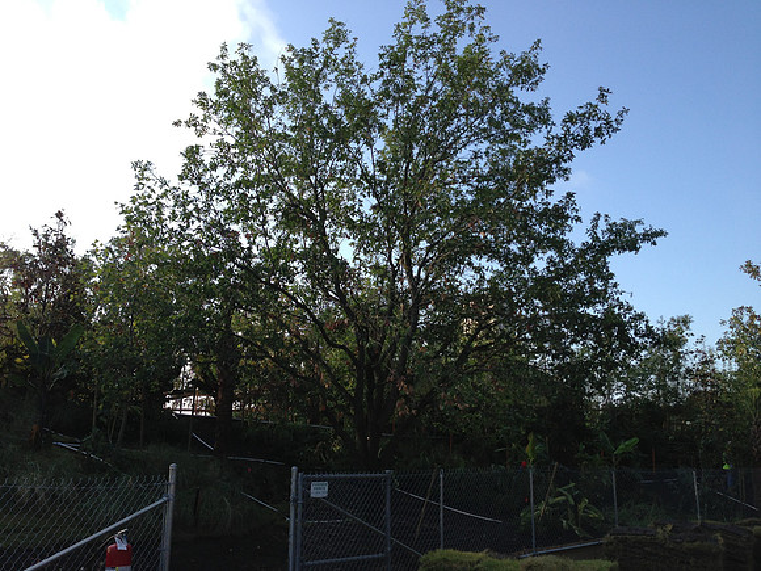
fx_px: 725
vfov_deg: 42.9
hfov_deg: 55.4
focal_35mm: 33
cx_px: 380
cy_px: 286
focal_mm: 4.13
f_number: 2.4
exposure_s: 1/645
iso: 50
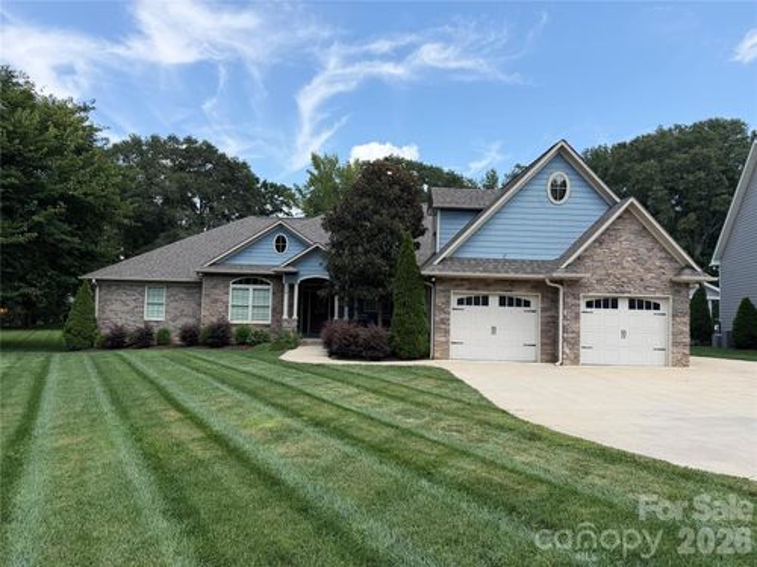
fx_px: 525
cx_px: 378
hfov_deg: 71.6
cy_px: 284
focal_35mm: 24
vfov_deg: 56.8
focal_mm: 6.76
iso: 80
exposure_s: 1/2703
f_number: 1.78
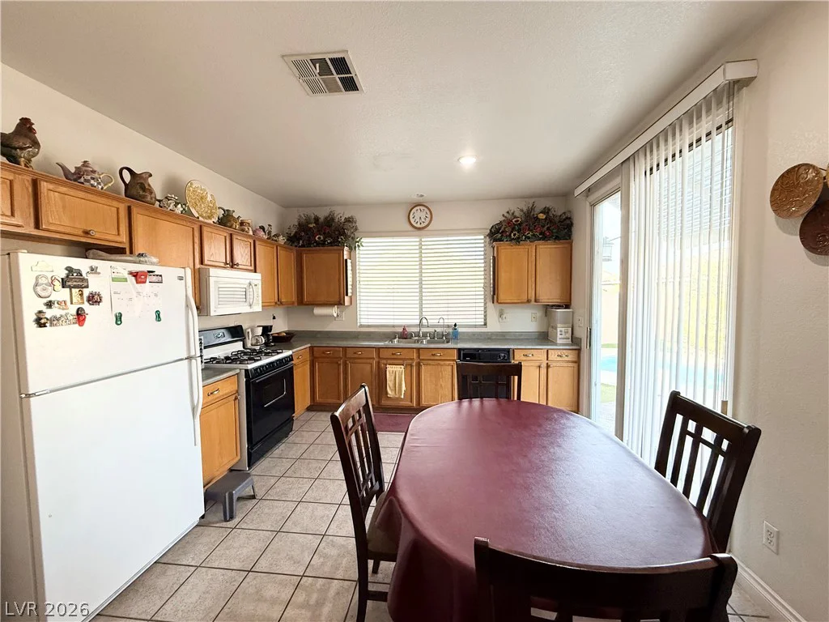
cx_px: 414
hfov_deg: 102.1
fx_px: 335
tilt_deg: -2.2
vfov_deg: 85.7
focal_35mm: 14
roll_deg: +1.2
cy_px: 311
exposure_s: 1/120
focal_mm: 2.22
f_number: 2.2
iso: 200
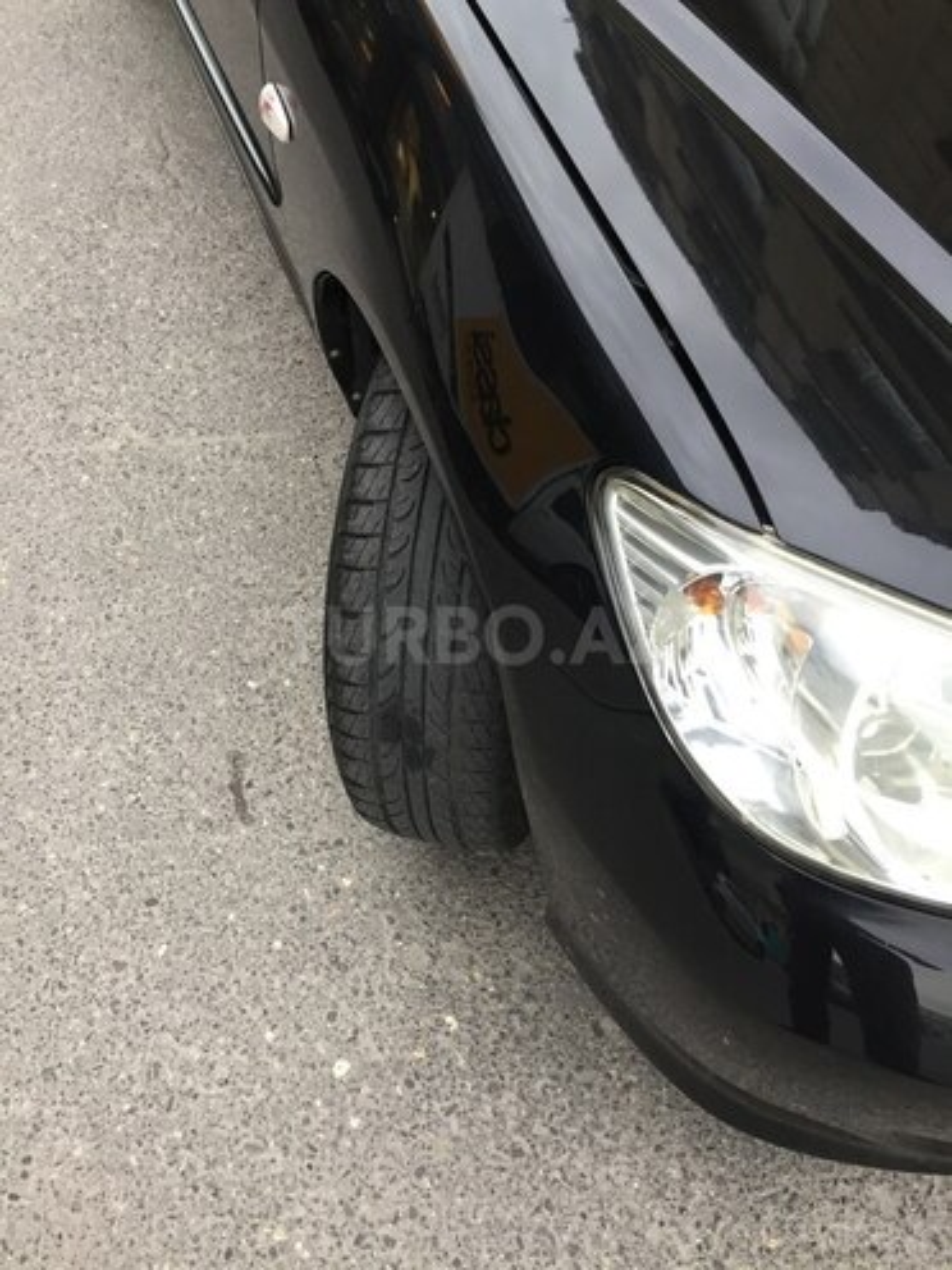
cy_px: 635
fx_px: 1063
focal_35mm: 29
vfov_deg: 61.7
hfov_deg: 48.2
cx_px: 476
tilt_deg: -54.5
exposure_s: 1/33
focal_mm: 4.15
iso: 100
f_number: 2.2
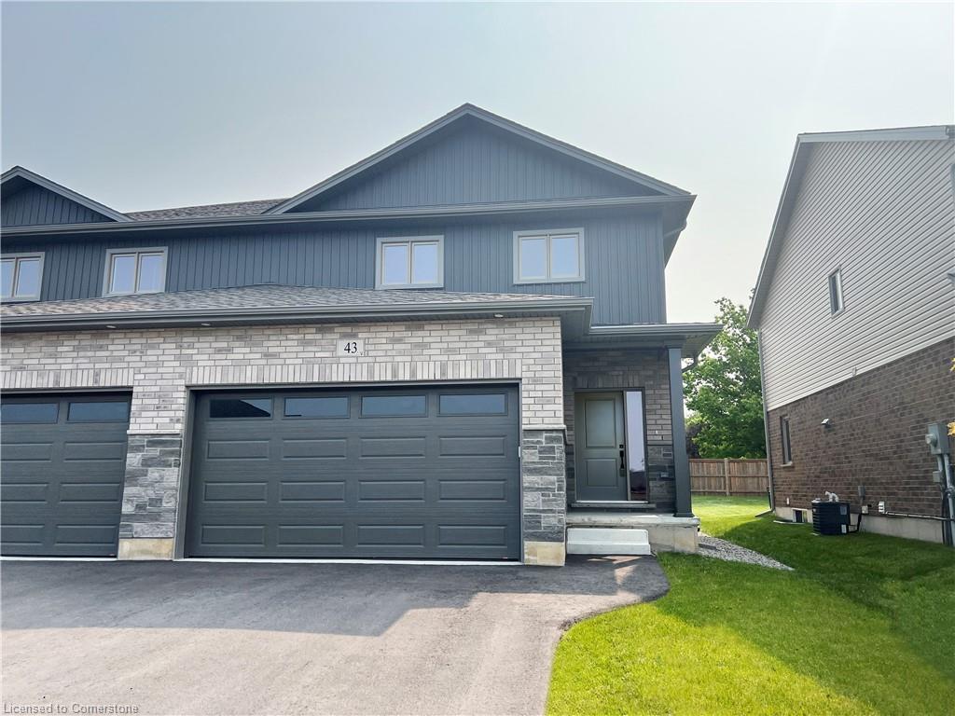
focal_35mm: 26
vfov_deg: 53.1
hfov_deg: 67.3
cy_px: 358
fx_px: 717
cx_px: 478
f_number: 1.5
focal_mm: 5.7
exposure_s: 1/4274
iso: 50
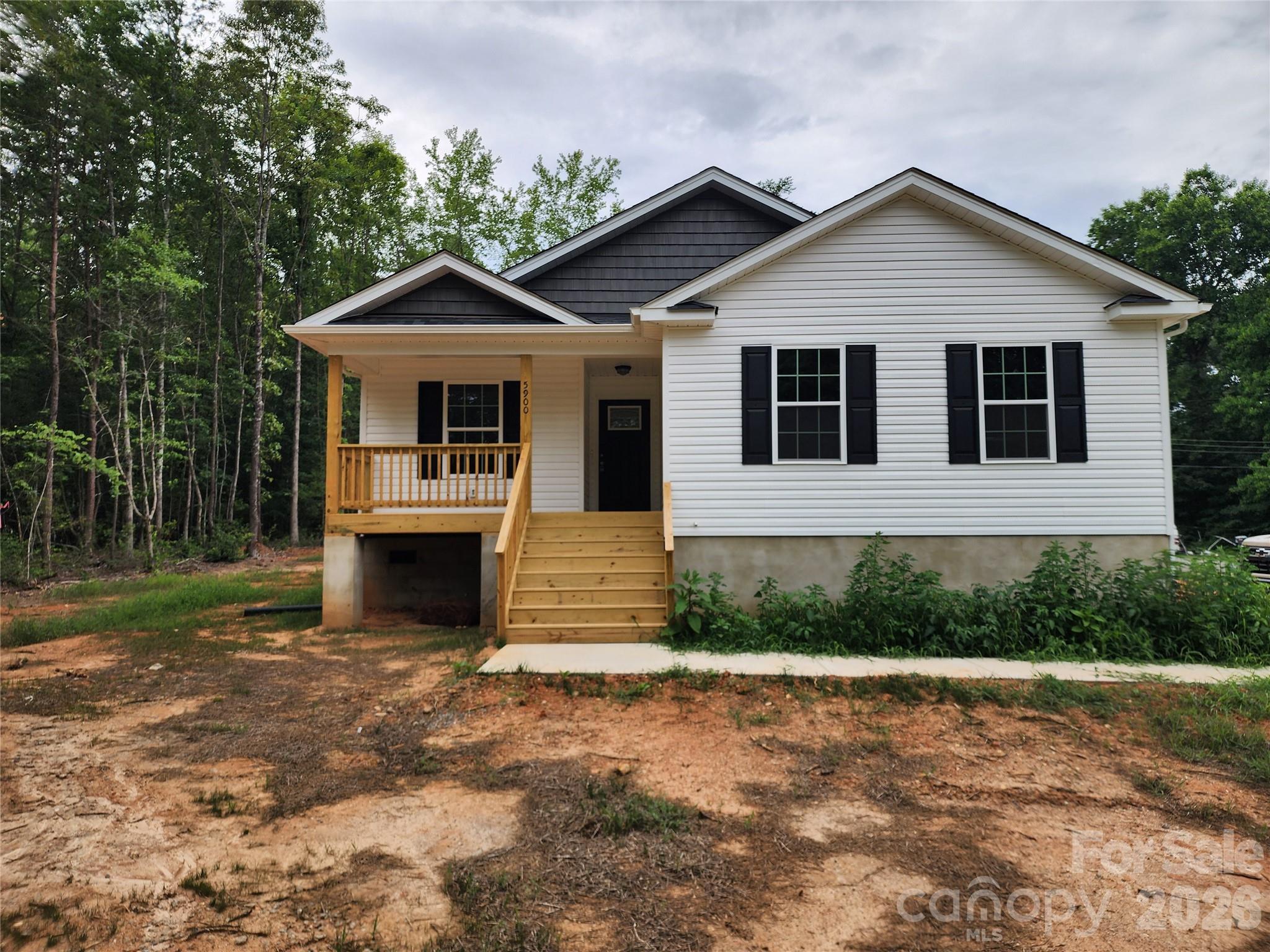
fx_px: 844
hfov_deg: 73.9
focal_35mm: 23
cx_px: 635
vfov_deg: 58.9
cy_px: 476
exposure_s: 1/859
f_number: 1.8
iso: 12
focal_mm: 6.4
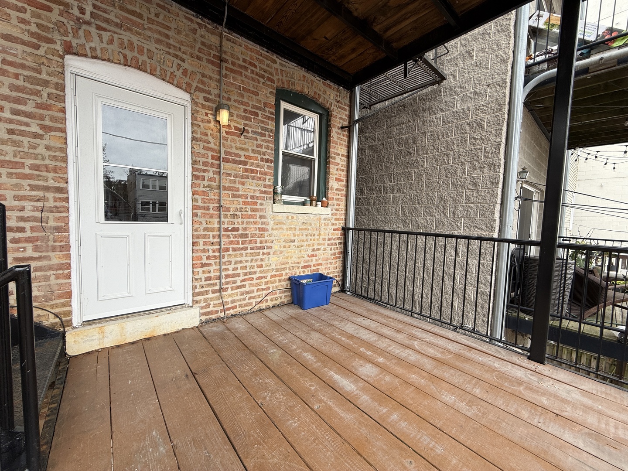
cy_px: 236
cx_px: 314
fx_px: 254
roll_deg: -2.0
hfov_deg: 102.1
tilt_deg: -3.9
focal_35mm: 14
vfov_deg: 85.7
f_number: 2.2
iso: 50
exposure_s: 1/274
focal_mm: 2.22
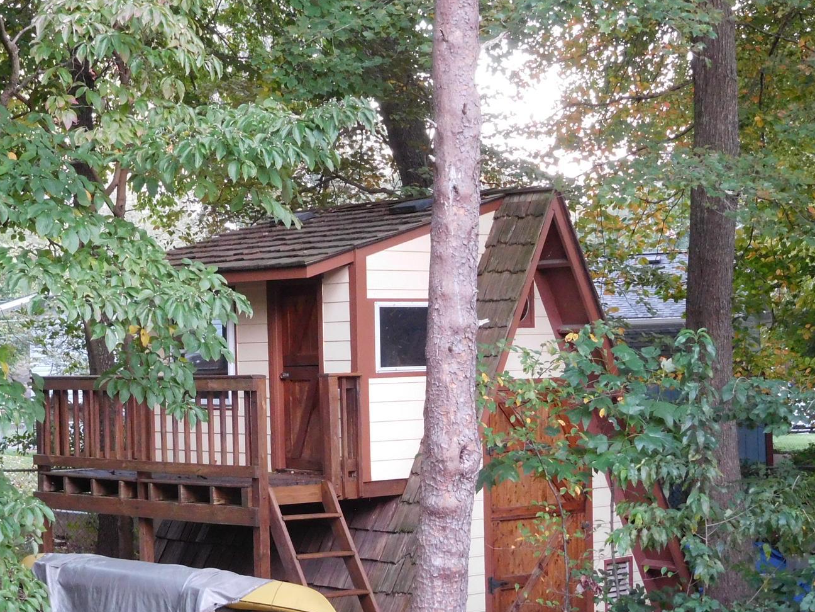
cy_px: 426
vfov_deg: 18.6
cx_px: 323
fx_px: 1860
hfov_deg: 24.7
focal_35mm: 79
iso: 500
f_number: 4.1
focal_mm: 8.9
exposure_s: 1/8
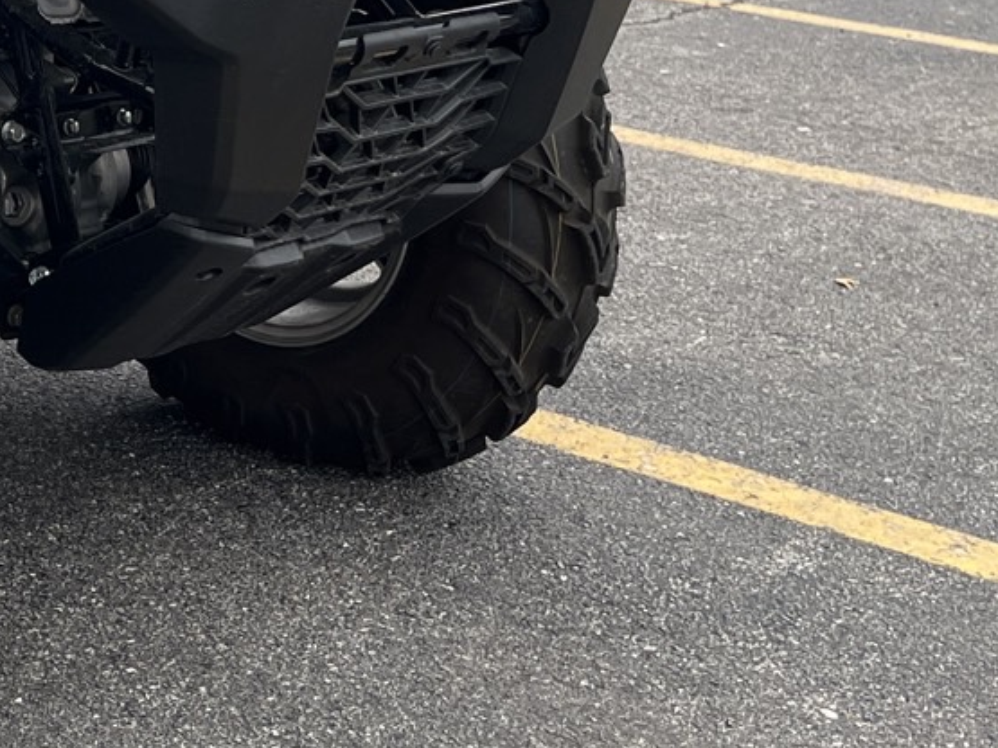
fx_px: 2594
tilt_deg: -6.6
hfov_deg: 20.1
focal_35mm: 90
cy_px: -165
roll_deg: -2.0
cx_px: -277
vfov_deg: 15.7
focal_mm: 5.1
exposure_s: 1/598
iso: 50
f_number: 1.6
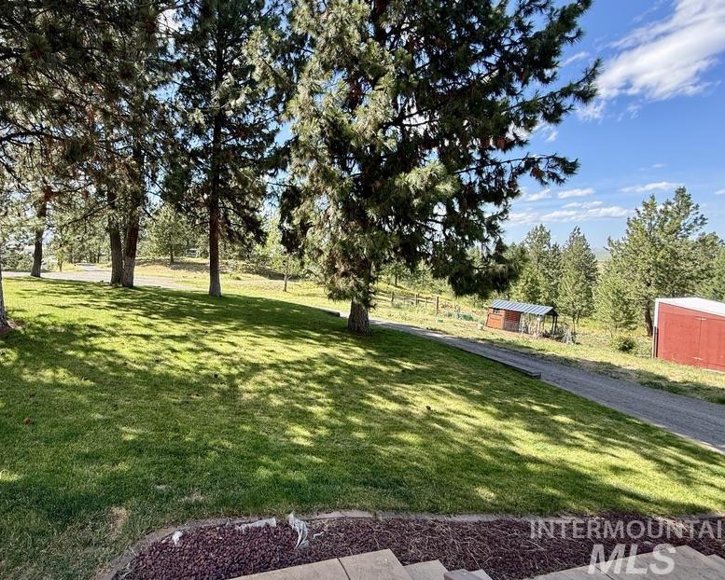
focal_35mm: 18
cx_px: 268
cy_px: 269
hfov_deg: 84.5
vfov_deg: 73.7
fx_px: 386
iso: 50
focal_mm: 2.22
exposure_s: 1/355
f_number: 2.2
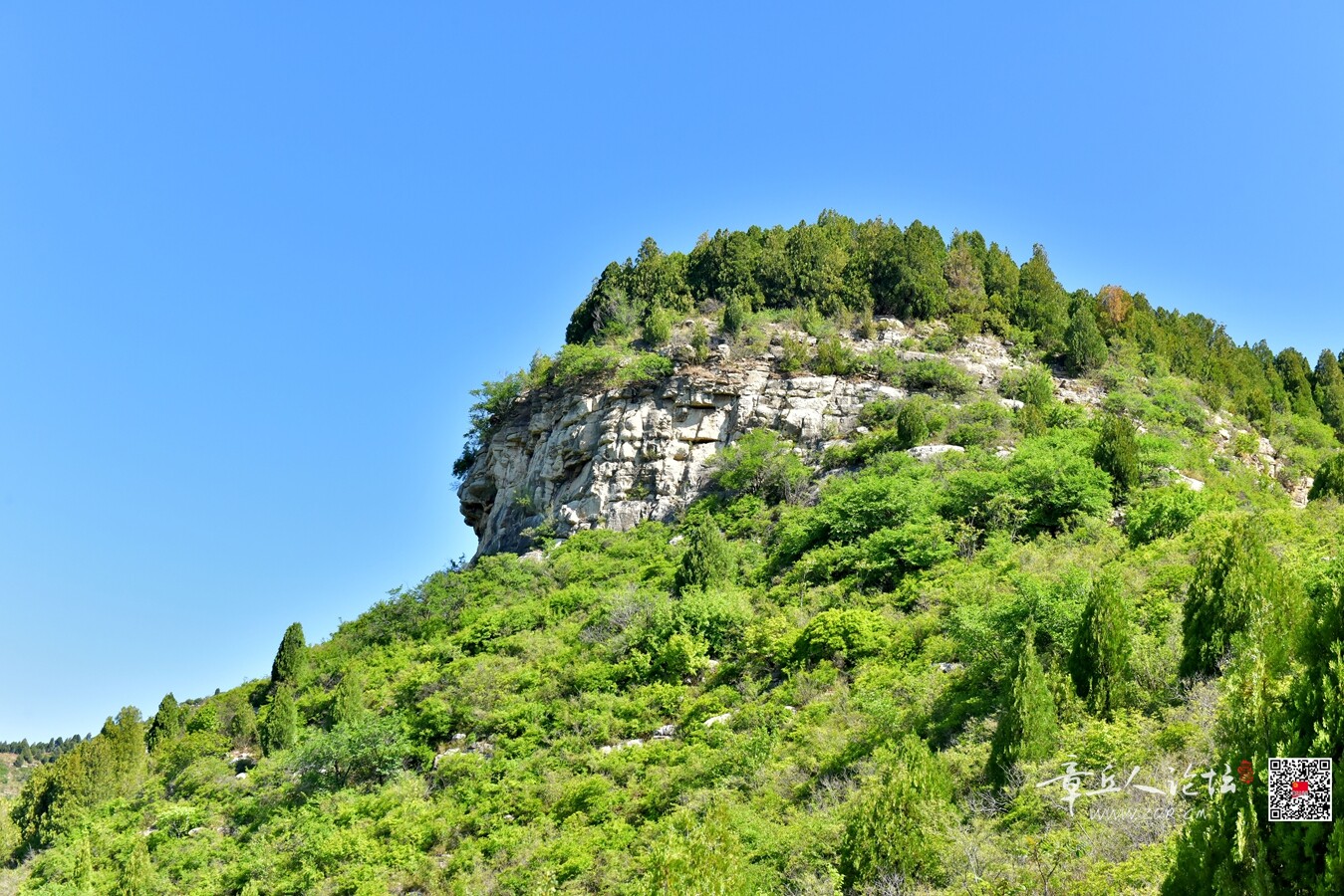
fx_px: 1942
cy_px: 448
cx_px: 672
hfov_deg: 38.2
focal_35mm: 52
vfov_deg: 26.0
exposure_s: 1/800
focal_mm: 52
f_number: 8
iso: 1000
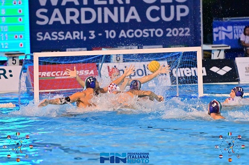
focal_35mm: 300
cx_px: 124
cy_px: 82
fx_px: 2073
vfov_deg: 4.6
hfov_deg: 6.9
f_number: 2.8
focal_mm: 200
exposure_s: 1/1250
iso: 8000
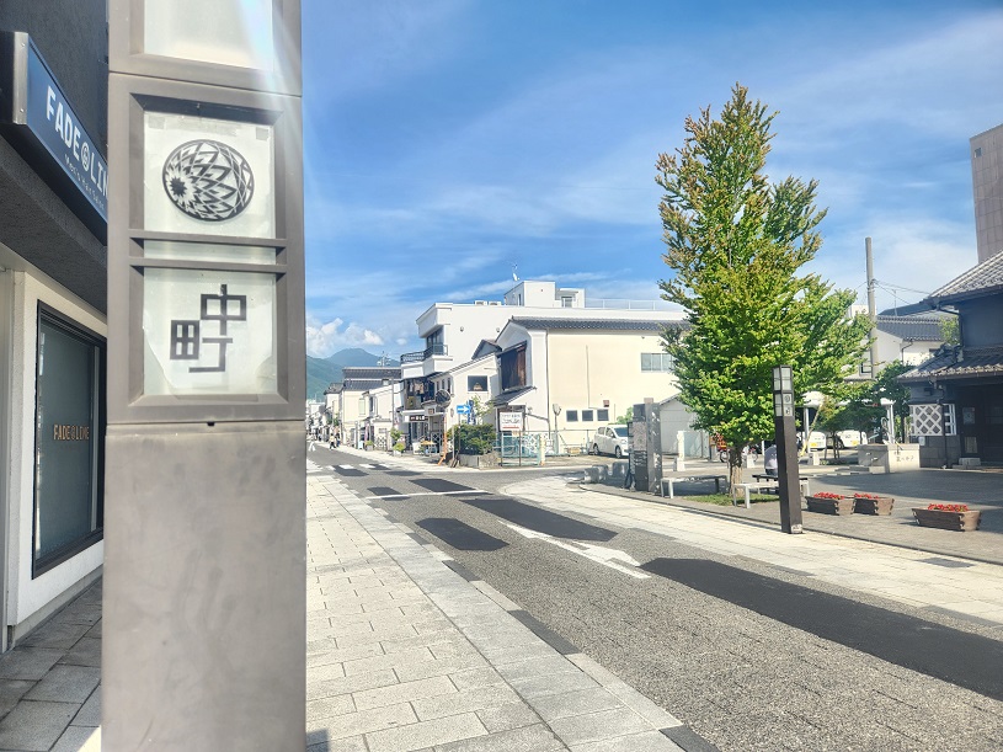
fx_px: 666
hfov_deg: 73.9
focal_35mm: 23
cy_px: 376
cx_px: 502
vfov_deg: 58.9
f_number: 1.8
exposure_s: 1/512
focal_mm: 5.4
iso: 20
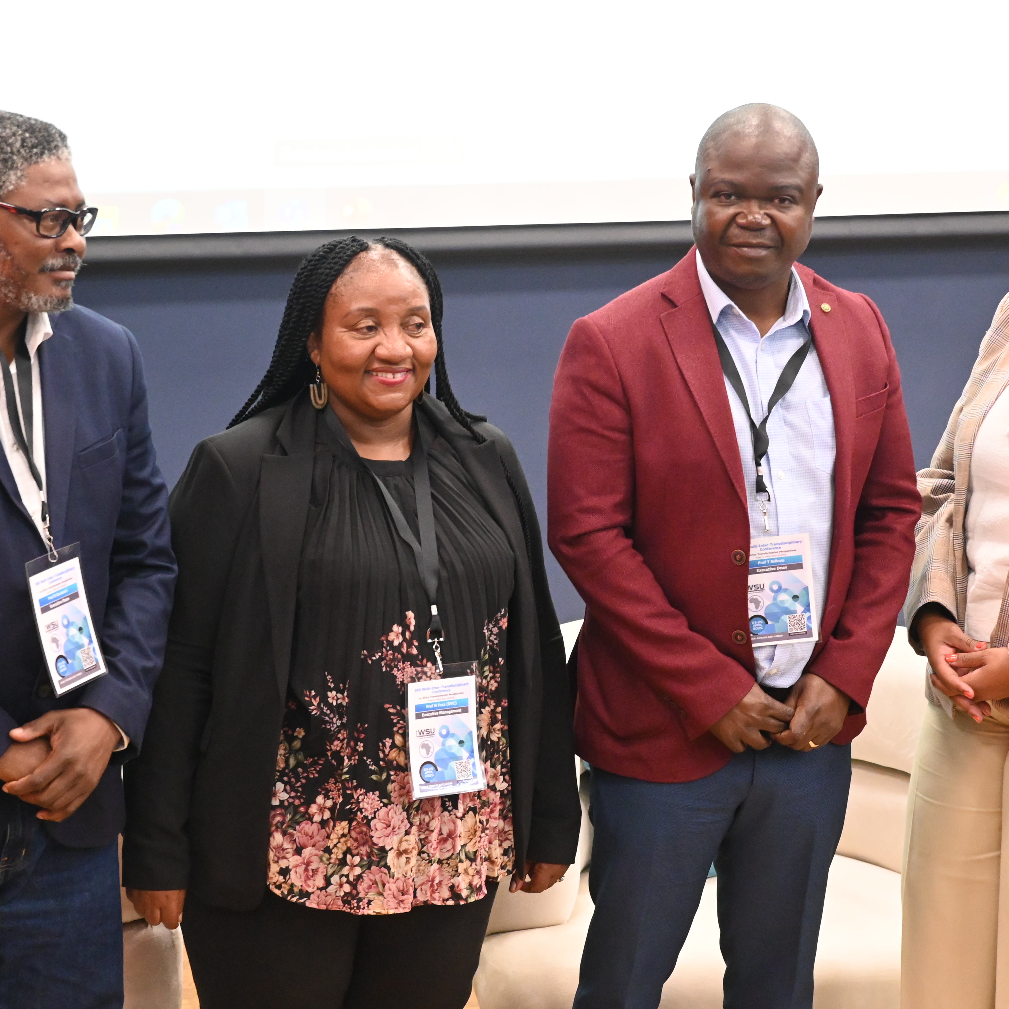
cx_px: 561
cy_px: 535
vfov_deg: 16.7
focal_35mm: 104
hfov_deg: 16.7
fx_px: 3430
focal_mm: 50
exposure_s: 1/80
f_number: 4.5
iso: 3200
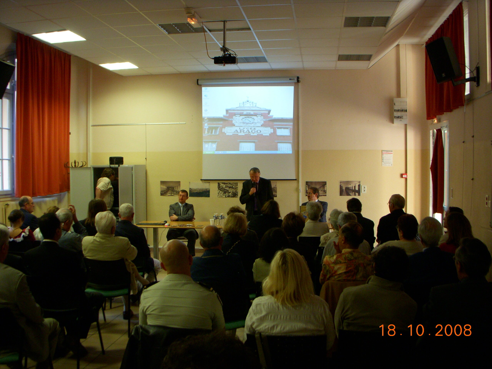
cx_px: 246
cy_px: 184
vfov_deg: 37.7
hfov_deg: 49.0
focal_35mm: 38
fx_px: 540
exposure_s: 1/15
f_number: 3.3
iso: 200
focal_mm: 6.3
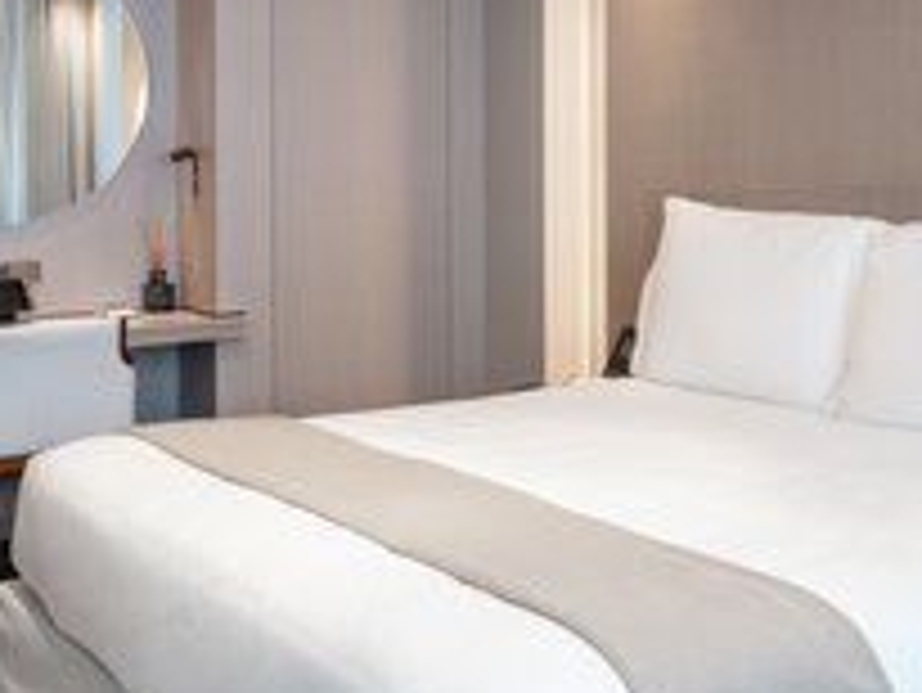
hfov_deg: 40.7
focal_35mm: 45
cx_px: 706
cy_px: 216
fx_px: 1199
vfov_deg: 31.9
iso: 100
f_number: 11
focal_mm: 20
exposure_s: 1/2.5
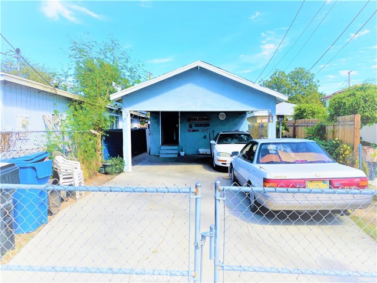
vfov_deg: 53.1
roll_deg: +0.8
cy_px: 142
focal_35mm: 26
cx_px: 188
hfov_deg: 67.3
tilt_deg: -3.2
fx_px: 283
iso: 32
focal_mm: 4.25
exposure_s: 1/1653
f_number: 1.8
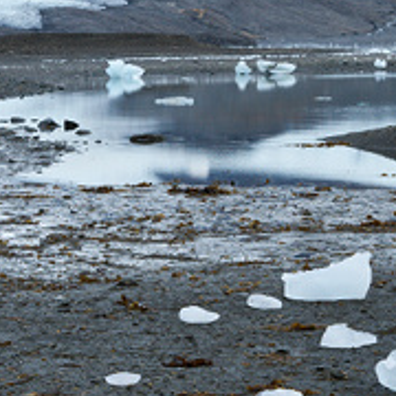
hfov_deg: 10.6
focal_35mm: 165
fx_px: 2136
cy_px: 80
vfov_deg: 10.6
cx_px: 158
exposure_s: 1/160
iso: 200
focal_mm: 50
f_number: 8
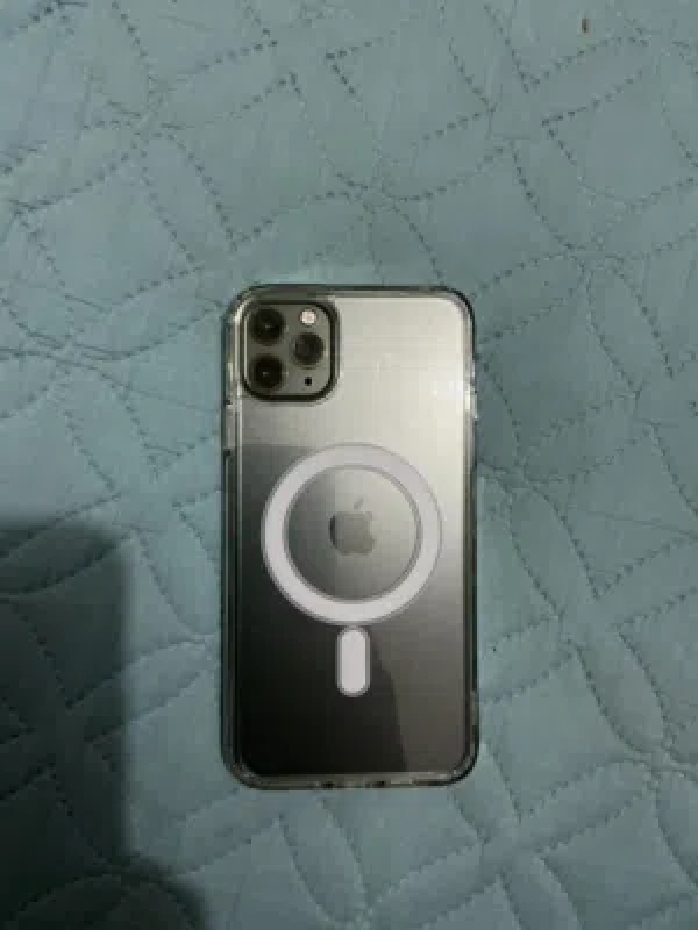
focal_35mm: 29
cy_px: 465
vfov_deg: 61.7
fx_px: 780
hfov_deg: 48.2
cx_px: 349
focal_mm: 3
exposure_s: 1/40
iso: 200
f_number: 1.8
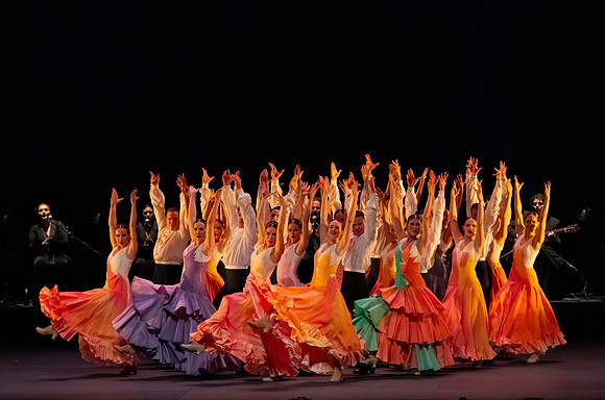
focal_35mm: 205
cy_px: 213
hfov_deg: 10.1
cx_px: 323
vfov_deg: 6.7
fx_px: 3436
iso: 20000
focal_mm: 190
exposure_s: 1/400
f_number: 6.3
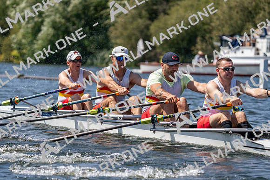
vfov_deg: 6.1
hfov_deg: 9.1
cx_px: 135
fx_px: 1703
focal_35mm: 227
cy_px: 90
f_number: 5.6
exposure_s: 1/2000
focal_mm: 227
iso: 200
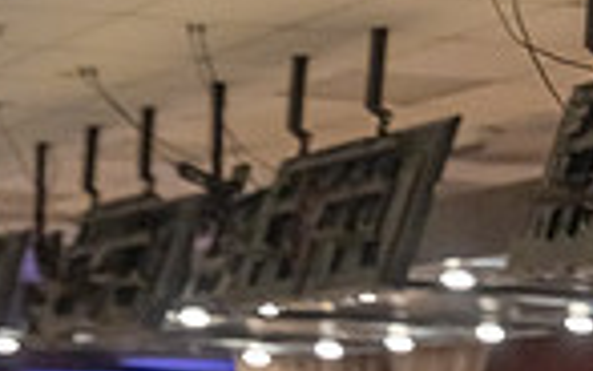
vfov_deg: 4.8
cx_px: 484
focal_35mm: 266
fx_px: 4301
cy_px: 875
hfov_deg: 7.9
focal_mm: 85
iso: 4000
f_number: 3.5
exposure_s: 1/800
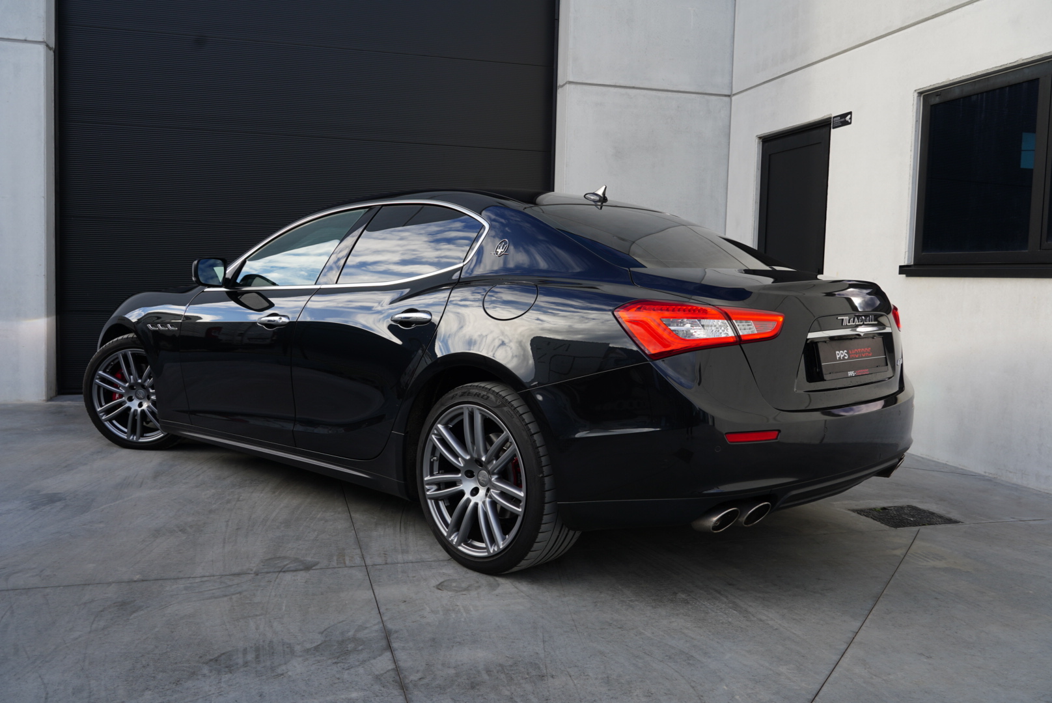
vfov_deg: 38.9
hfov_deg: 55.8
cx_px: 526
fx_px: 994
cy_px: 352
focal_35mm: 34
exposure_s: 1/125
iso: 100
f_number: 7.1
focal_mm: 34
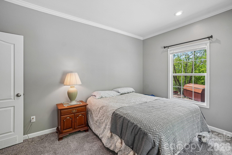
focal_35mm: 15
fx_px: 97
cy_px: 78
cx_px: 116
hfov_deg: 100.4
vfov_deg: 77.3
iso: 320
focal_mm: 10
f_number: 8
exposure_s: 1/30
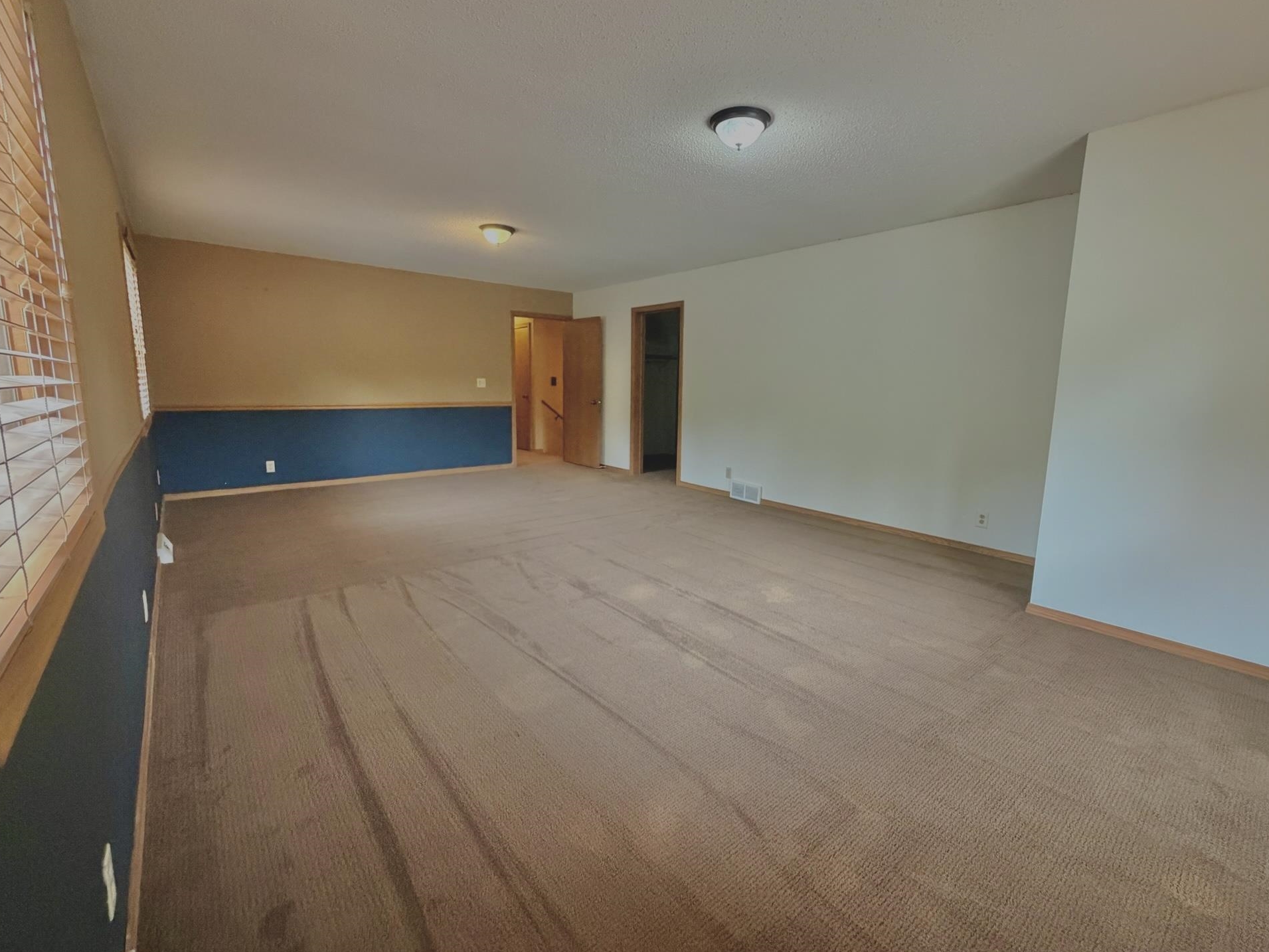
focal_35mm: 15
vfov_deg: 81.7
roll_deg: -0.9
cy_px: 461
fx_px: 550
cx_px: 649
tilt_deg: -9.0
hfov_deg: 98.1
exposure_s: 1/60
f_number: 2.2
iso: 500
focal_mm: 2.22
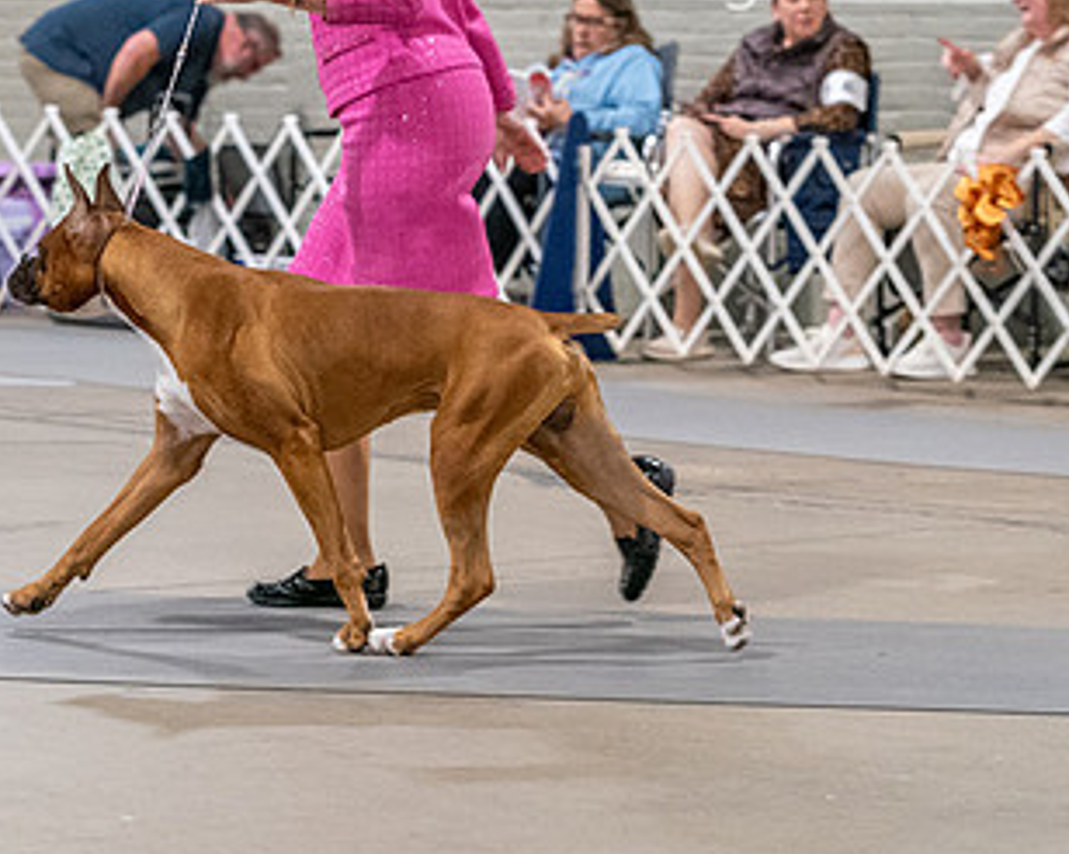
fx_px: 5786
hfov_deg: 10.5
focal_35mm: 183
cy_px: 97
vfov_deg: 8.4
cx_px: 331
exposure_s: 1/250
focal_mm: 89
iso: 6400
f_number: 3.5
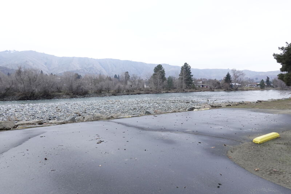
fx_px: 194
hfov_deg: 73.8
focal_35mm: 24
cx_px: 146
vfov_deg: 53.1
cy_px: 97
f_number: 7.1
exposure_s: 1/160
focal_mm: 9
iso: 250
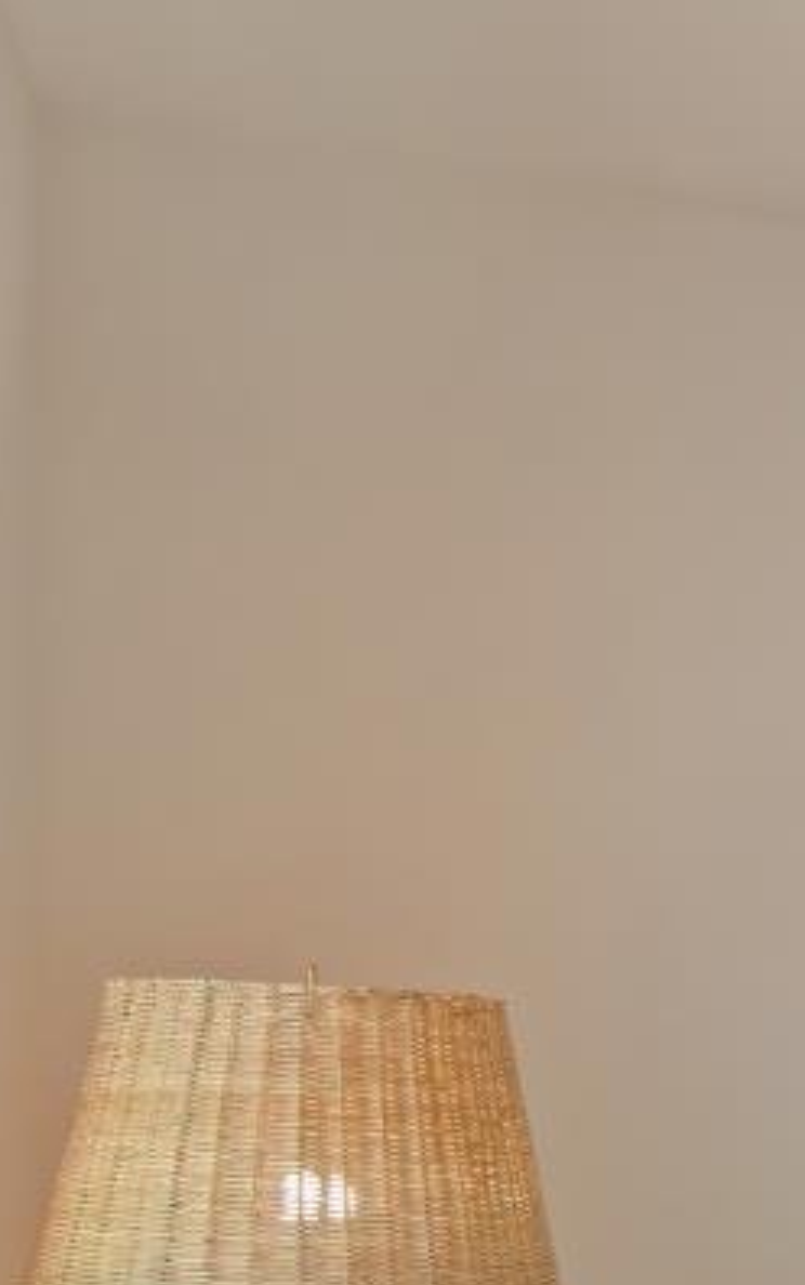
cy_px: 1334
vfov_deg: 24.2
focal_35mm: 81
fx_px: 2839
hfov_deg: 12.3
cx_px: 2003
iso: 100
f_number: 2.8
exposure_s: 1/10
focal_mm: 14
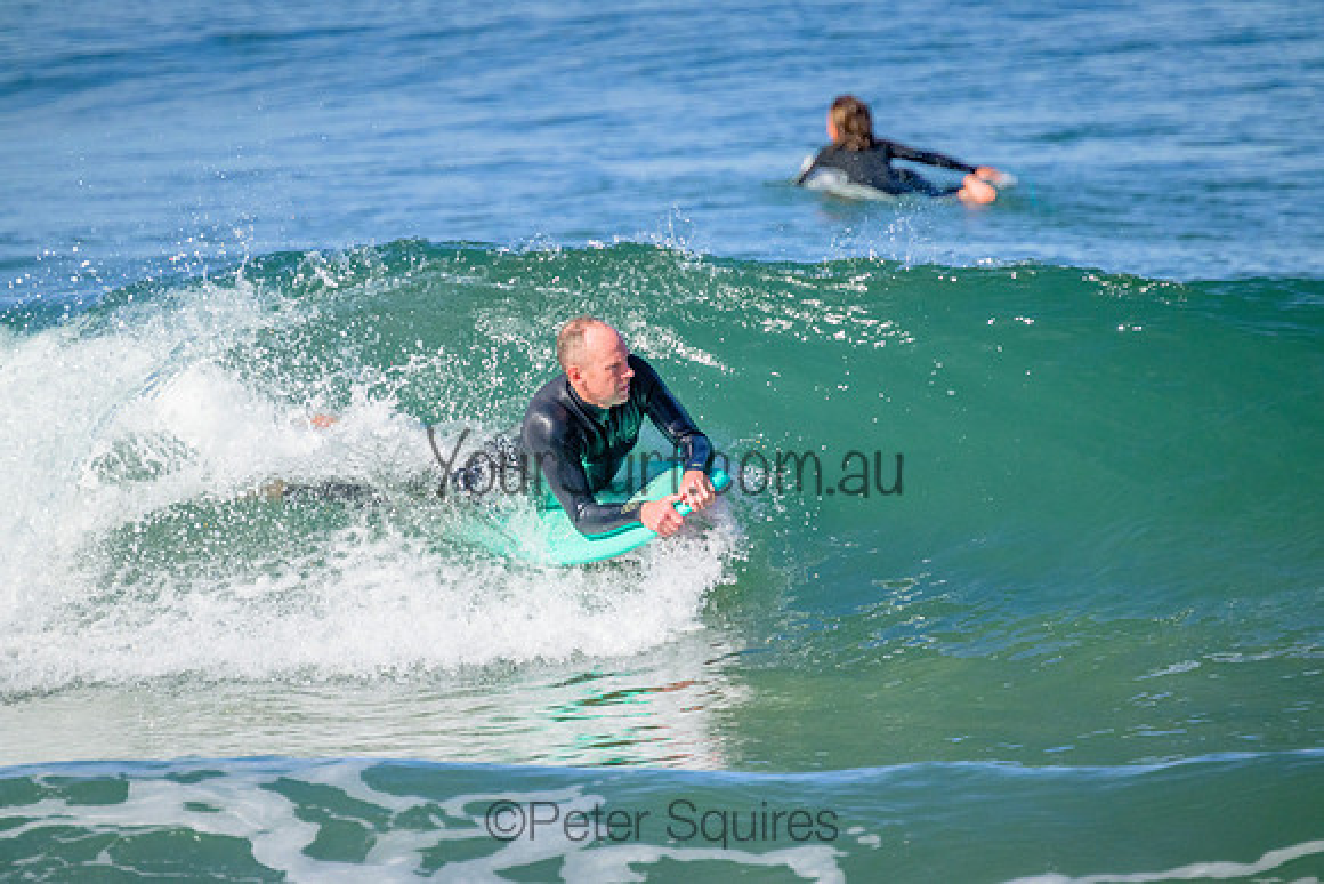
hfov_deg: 2.6
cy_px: 442
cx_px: 662
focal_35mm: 800
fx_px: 29428
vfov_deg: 1.7
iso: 2800
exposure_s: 1/1250
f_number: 11
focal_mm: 800
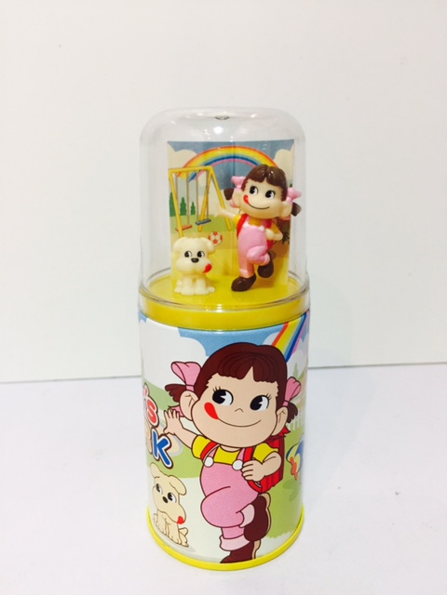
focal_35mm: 29
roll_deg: +0.0
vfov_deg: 61.7
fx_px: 499
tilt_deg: -14.4
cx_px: 224
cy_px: 298
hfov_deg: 48.2
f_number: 2.2
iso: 64
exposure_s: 1/33
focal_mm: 4.15
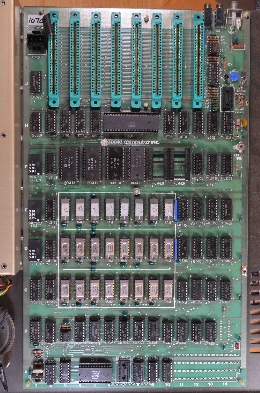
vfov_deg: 33.5
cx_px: 130
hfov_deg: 22.5
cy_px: 196
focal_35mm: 60
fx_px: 653
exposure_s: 1/60
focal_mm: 40
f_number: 4.8
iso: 560
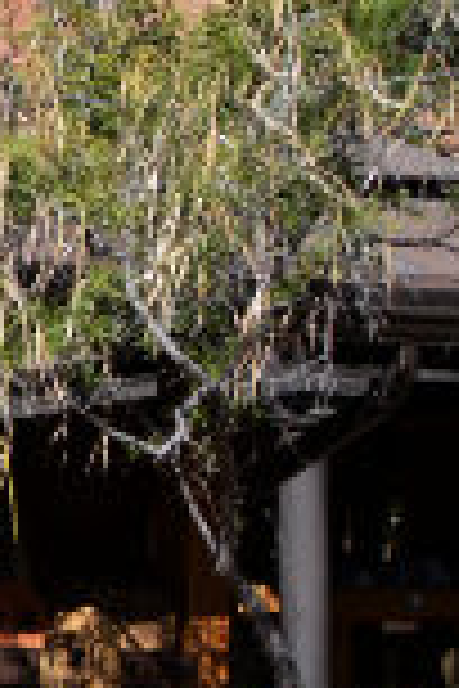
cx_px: -936
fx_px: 3500
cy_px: 780
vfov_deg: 11.1
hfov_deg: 6.8
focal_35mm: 183
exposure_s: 1/2000
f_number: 3.5
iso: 250
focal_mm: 28
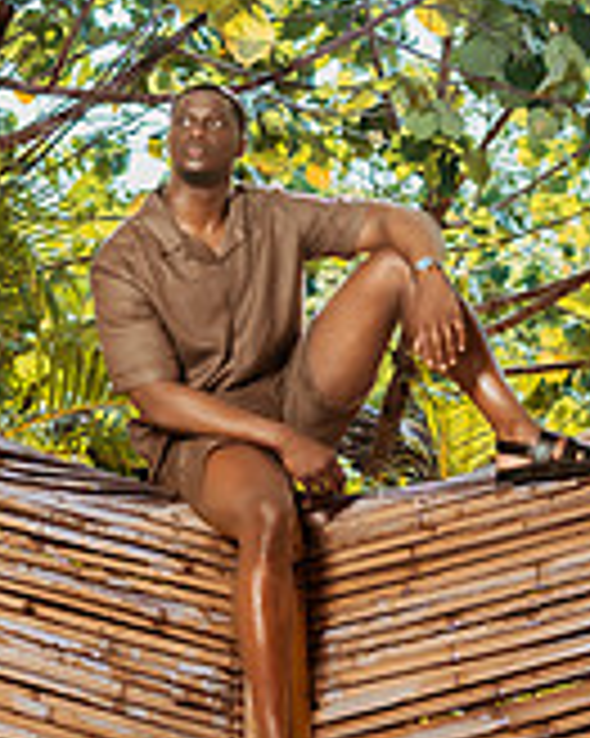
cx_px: 216
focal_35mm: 90
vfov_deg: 21.2
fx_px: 1966
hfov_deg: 17.0
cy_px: 288
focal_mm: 35
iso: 125
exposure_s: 1/2000
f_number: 1.8
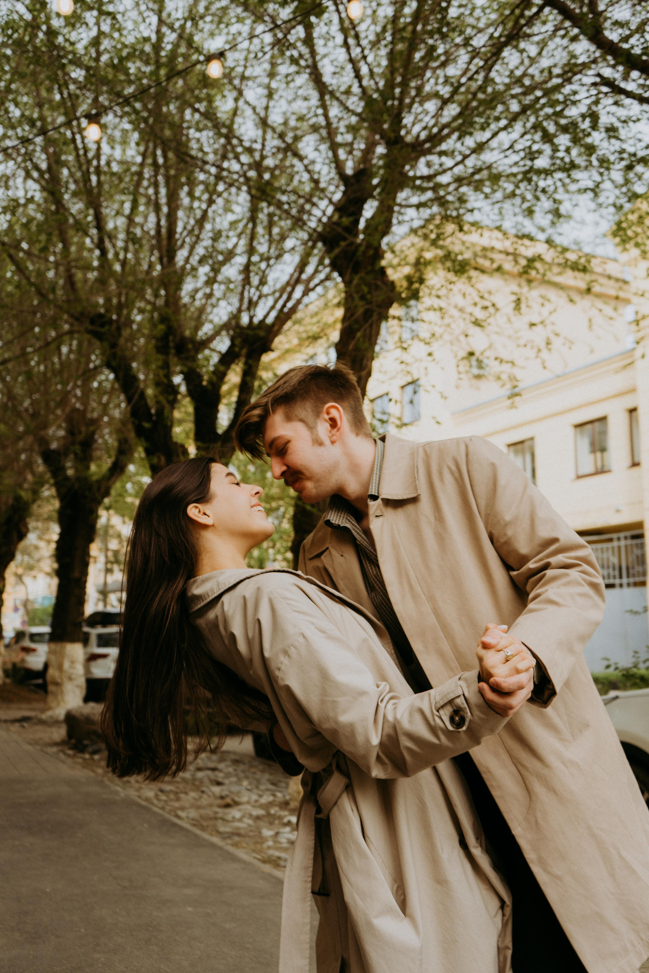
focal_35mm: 33
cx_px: 324
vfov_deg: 57.2
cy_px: 486
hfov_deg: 40.0
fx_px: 892
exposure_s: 1/125
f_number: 4.5
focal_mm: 33
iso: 100
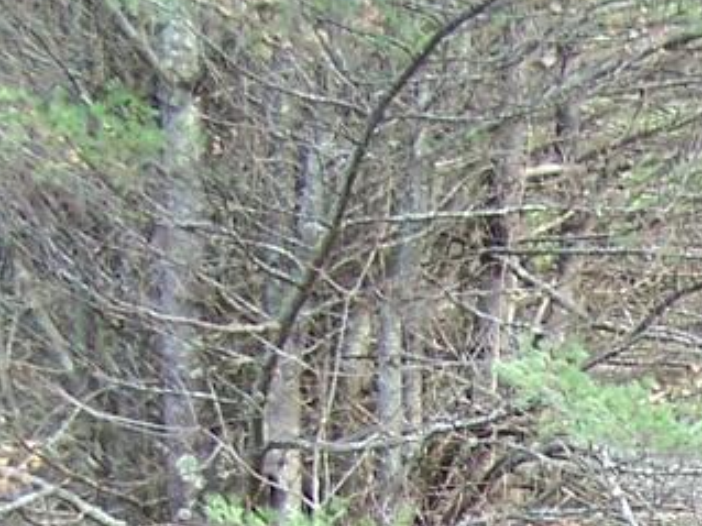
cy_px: 1210
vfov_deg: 7.5
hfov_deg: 9.9
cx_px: 1389
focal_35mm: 185
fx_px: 3750
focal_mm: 6.3
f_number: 2.8
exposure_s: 1/50
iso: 80
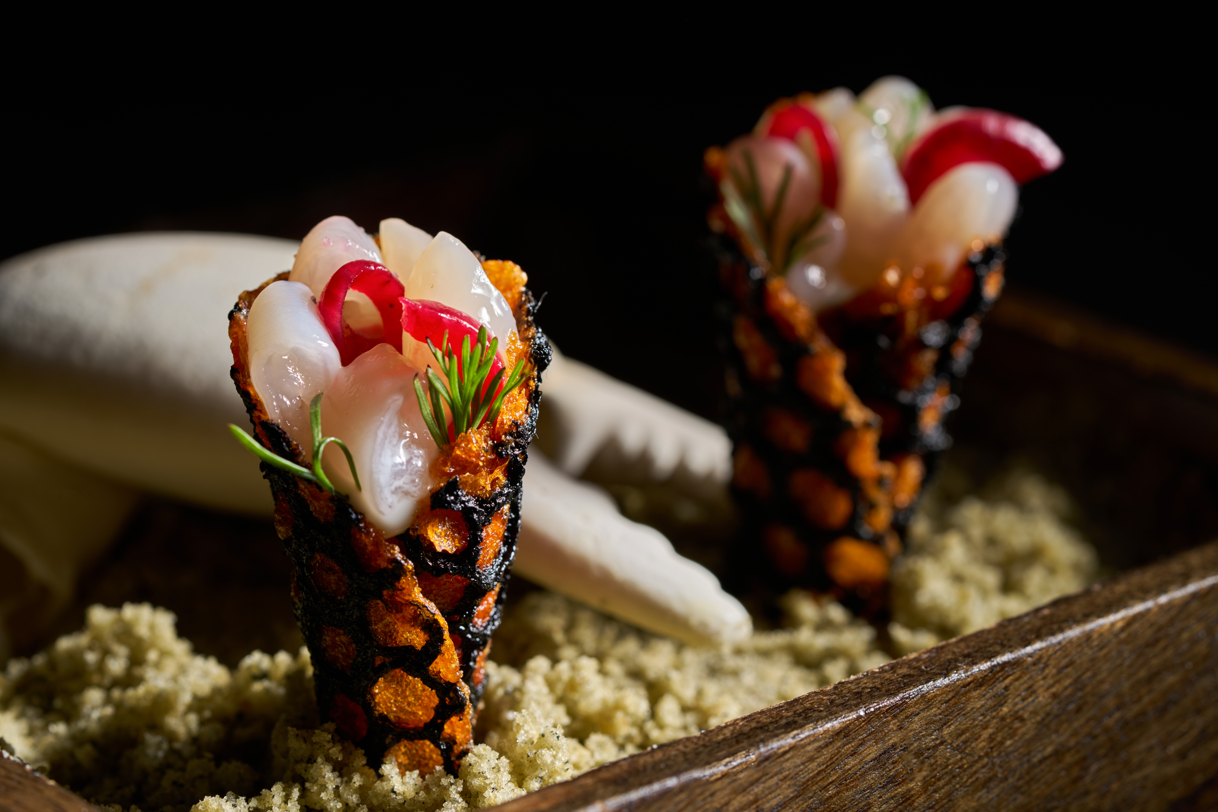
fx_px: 3045
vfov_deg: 15.2
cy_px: 406
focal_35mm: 90
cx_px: 609
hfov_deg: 22.6
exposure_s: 1/200
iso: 100
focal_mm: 90
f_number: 7.1
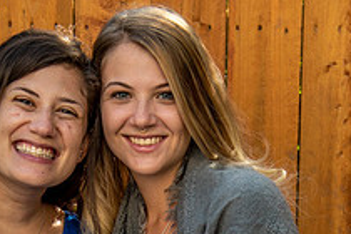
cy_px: 320
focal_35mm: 138
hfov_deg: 14.9
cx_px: 172
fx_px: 1345
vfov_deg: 9.7
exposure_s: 1/320
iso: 125
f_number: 4
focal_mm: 50
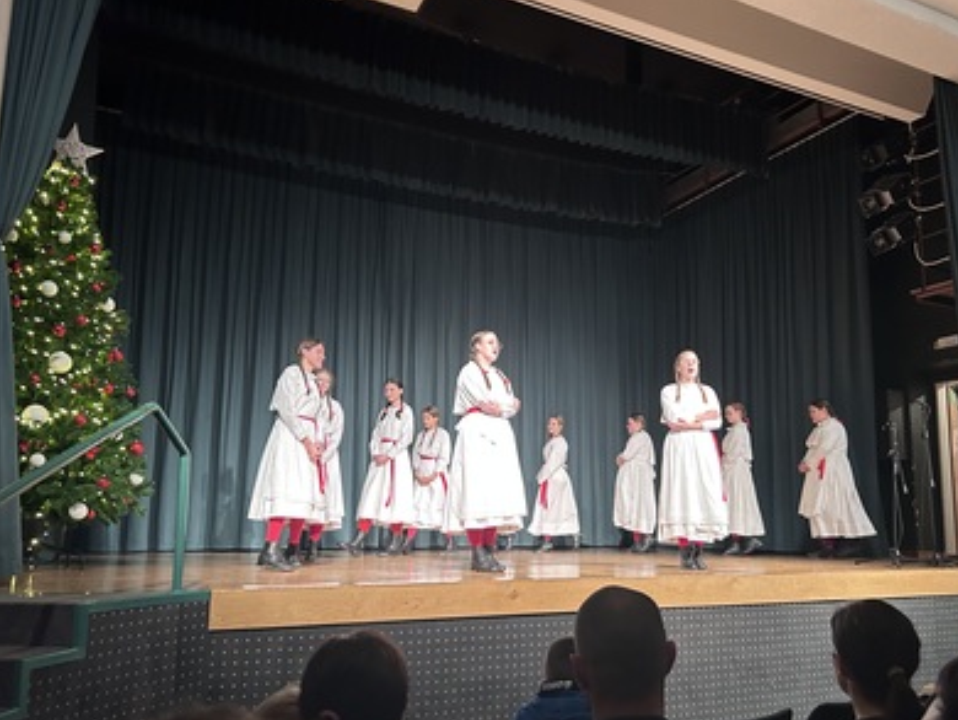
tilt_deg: +7.9
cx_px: 523
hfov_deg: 59.8
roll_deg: -0.2
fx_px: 831
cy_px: 401
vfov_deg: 46.8
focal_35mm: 30
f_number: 1.5
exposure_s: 1/50
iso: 320
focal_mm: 5.7
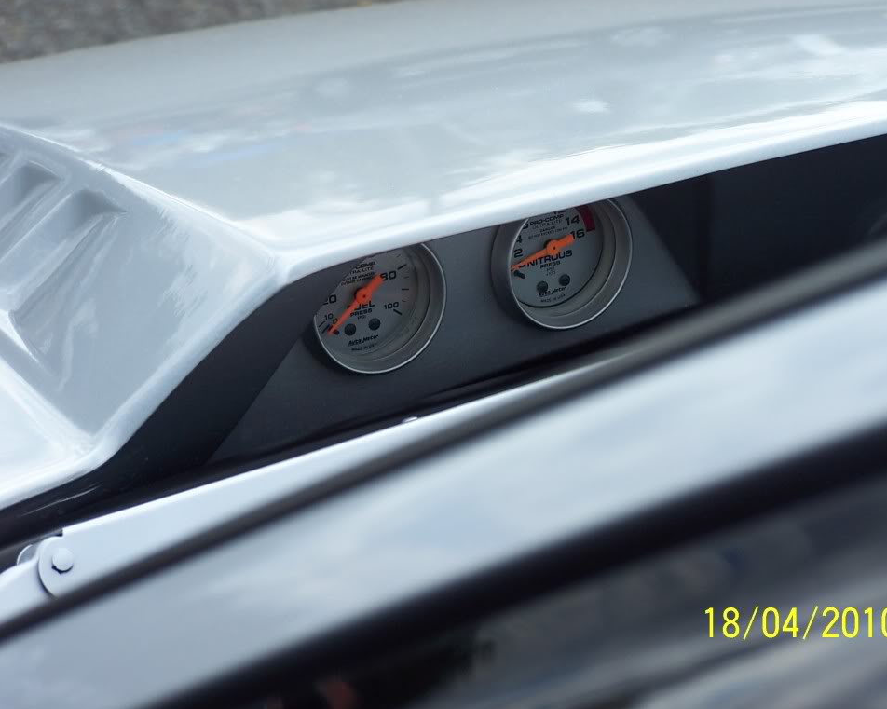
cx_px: 476
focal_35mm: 146
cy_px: 354
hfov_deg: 13.2
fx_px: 3832
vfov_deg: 10.6
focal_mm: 23.1
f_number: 3.2
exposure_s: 1/500
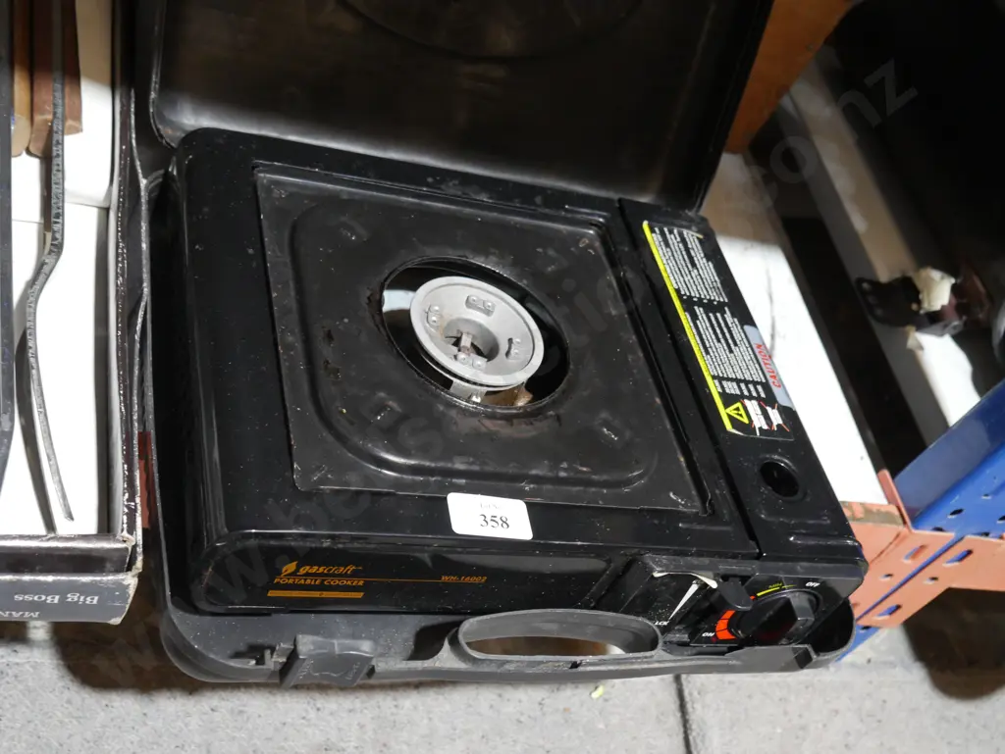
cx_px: 502
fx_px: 1220
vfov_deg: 34.4
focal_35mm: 42
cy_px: 377
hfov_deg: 44.8
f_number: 4.6
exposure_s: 1/60
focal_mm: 21
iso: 1250
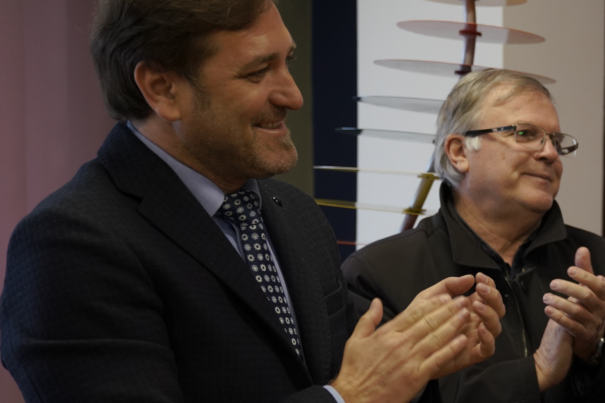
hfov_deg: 16.7
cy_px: 362
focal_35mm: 117
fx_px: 1966
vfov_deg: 11.6
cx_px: 749
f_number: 3.2
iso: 800
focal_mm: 46
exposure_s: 1/100
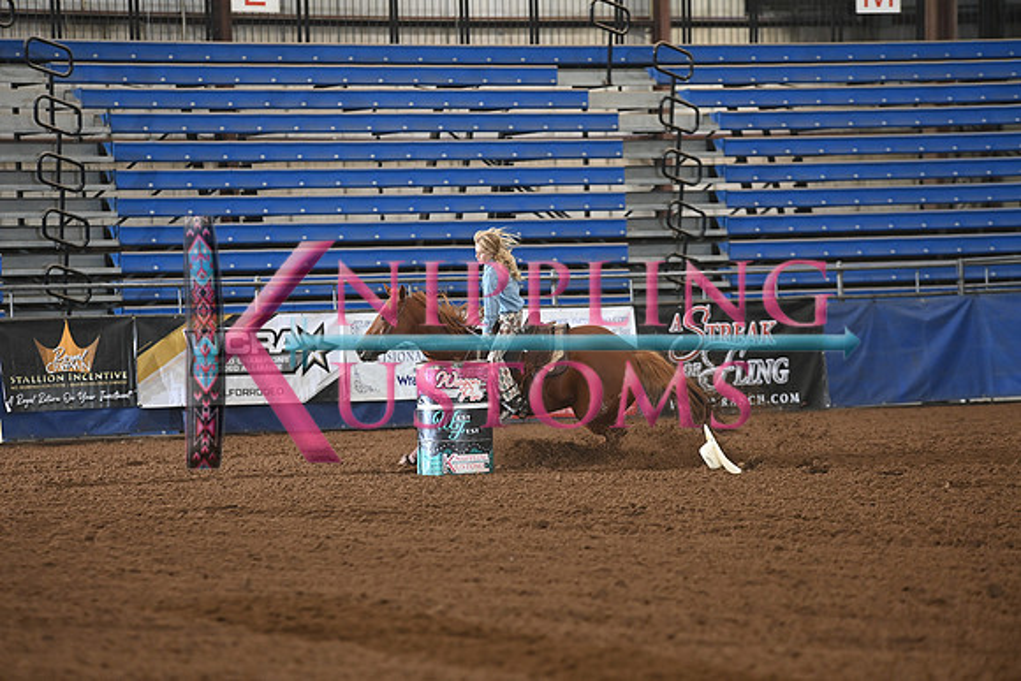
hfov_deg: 10.3
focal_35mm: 200
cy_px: 340
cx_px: 510
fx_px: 5673
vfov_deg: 6.9
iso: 2500
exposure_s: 1/250
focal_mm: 200
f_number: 4
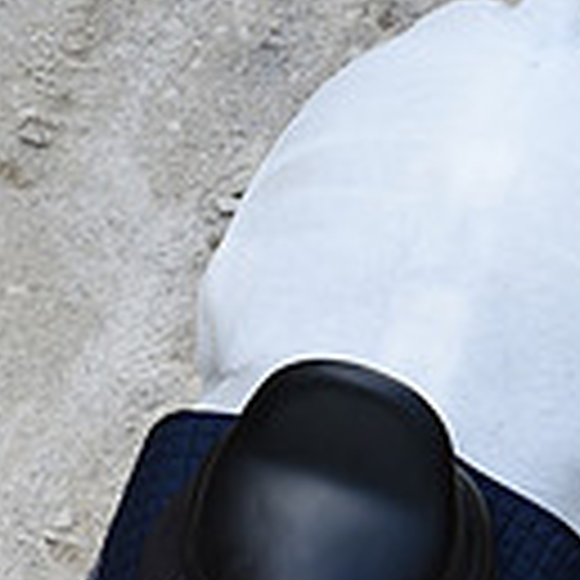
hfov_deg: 6.5
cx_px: 256
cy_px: 1191
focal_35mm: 268
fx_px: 5080
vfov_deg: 6.3
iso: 640
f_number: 4.5
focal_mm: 70
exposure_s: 1/800
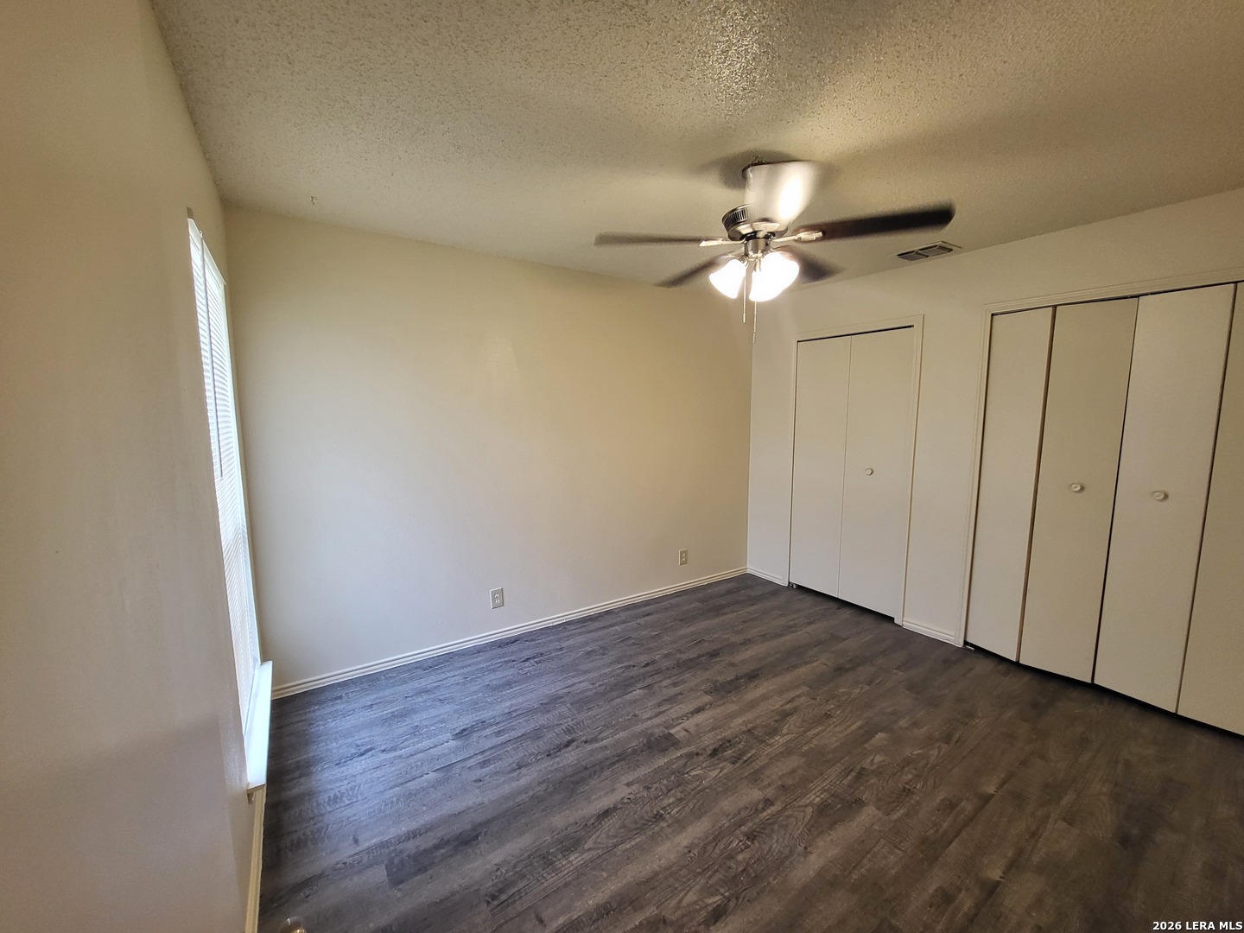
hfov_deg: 106.2
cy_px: 466
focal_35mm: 13
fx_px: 467
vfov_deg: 89.9
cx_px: 622
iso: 160
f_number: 2.2
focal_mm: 1.74
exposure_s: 1/60
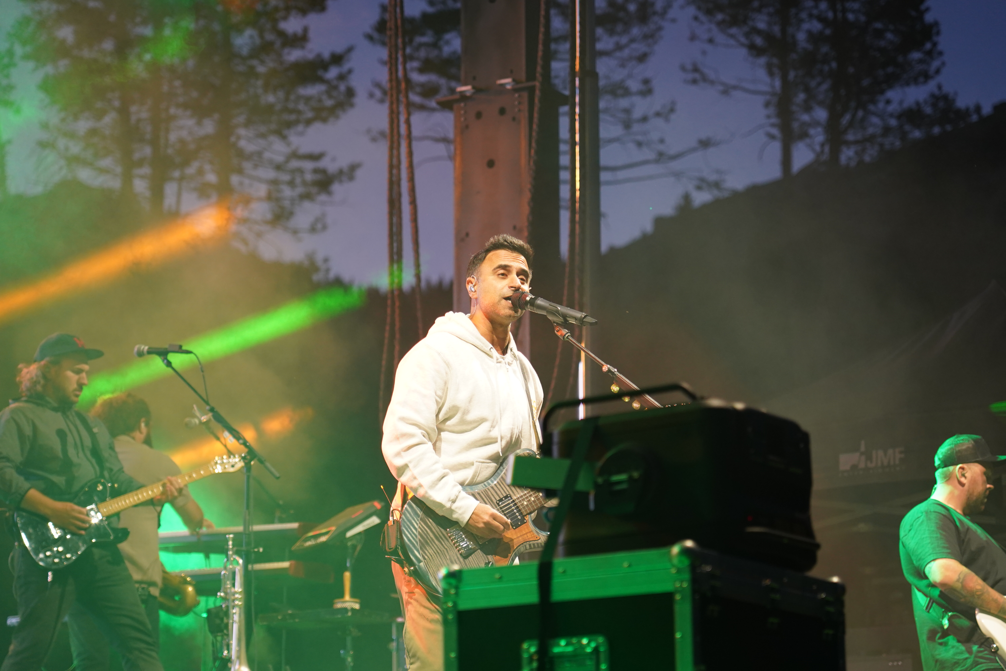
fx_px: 2934
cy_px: 336
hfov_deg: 19.5
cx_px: 503
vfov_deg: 13.0
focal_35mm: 105
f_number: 4
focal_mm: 105
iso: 1600
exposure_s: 1/160
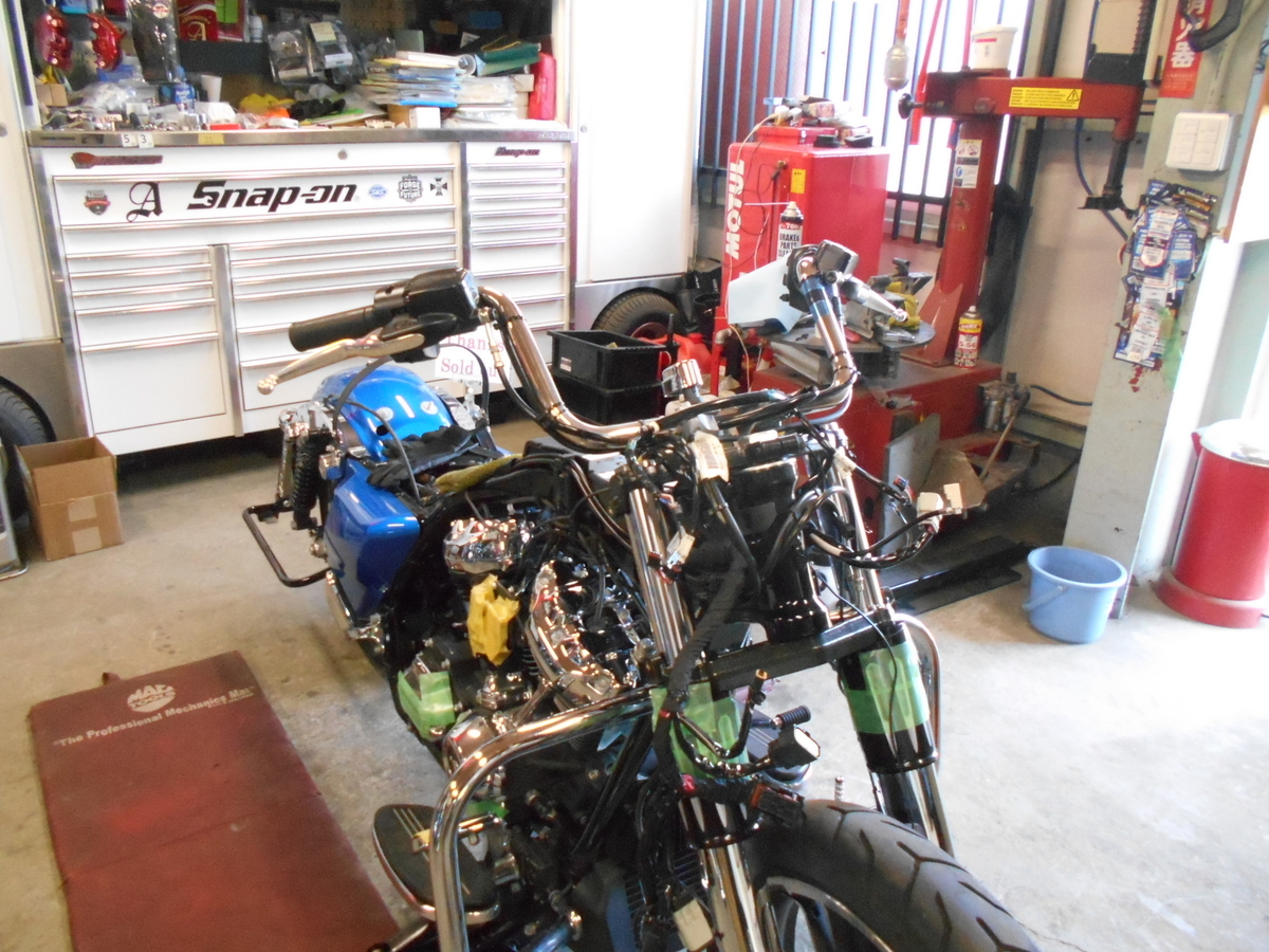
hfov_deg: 67.3
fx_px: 953
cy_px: 476
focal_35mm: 26
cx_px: 634
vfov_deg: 53.1
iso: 800
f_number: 3.2
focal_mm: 4.6
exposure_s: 1/60
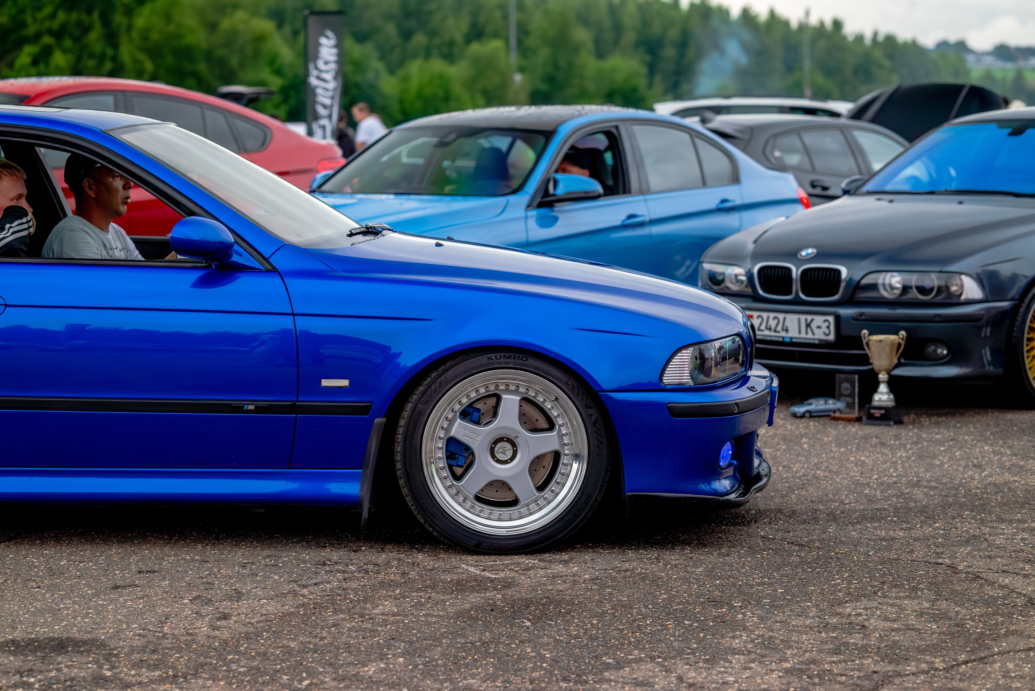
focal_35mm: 86
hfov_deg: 23.6
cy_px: 346
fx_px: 2475
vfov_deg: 15.9
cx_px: 518
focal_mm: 85
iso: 800
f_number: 3.5
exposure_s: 1/400
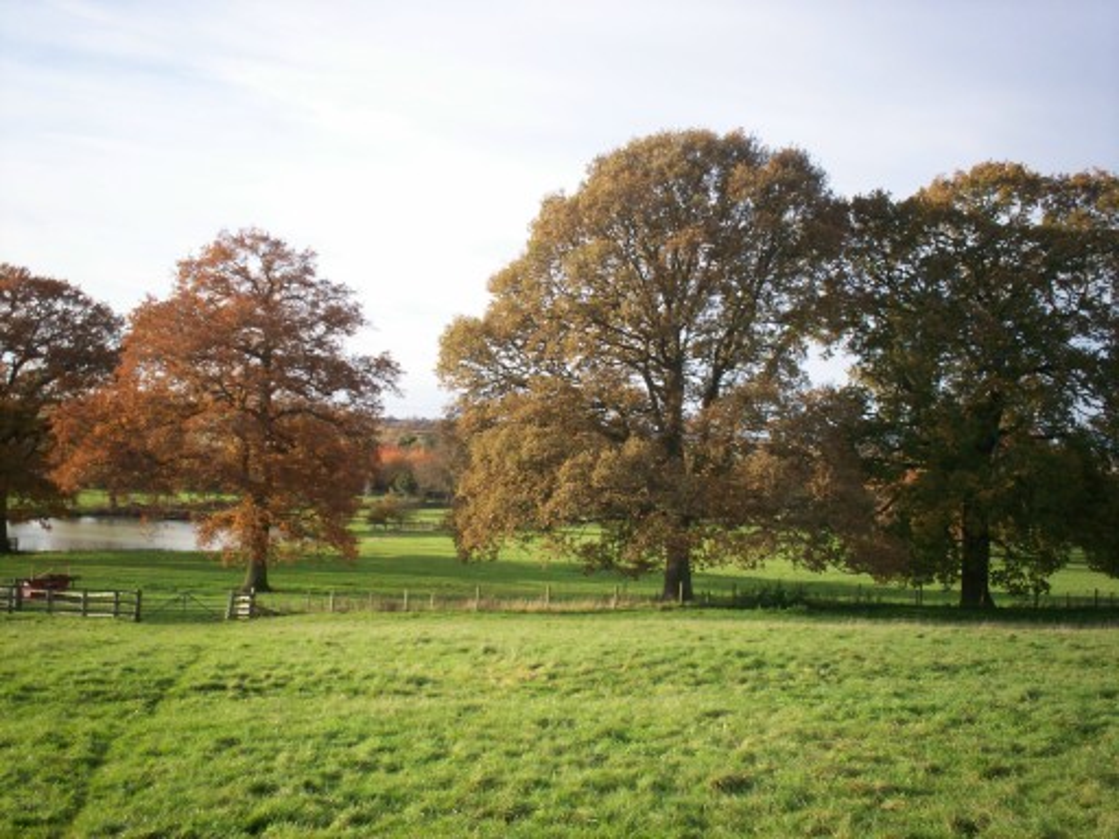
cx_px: 560
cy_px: 420
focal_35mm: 36
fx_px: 1164
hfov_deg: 51.4
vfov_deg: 39.7
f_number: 4.5
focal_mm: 6
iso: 100
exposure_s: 1/242
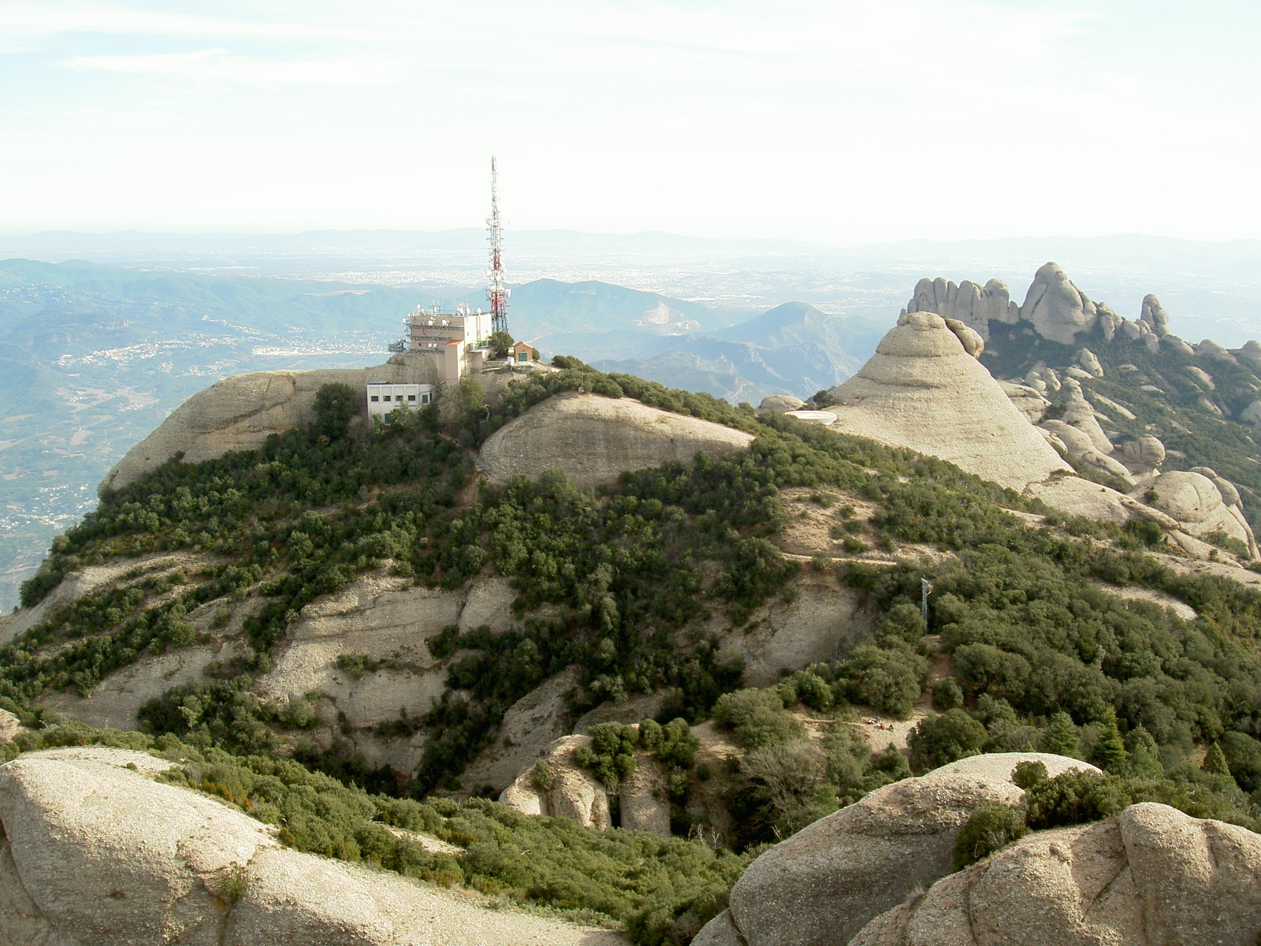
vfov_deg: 36.8
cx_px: 630
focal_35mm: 39
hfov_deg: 47.9
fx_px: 1421
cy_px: 473
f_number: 4.7
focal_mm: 8
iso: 100
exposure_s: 1/160
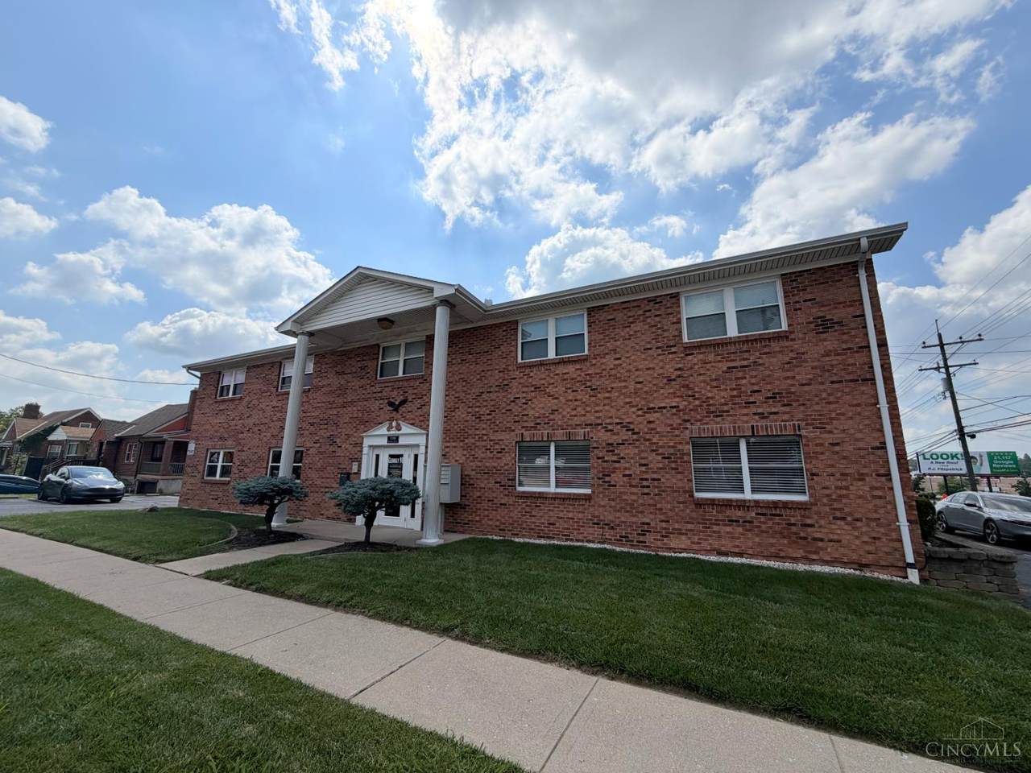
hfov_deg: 102.1
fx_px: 417
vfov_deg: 85.7
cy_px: 386
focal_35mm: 14
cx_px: 516
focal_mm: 2.22
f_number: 2.2
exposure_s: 1/1795
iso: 20
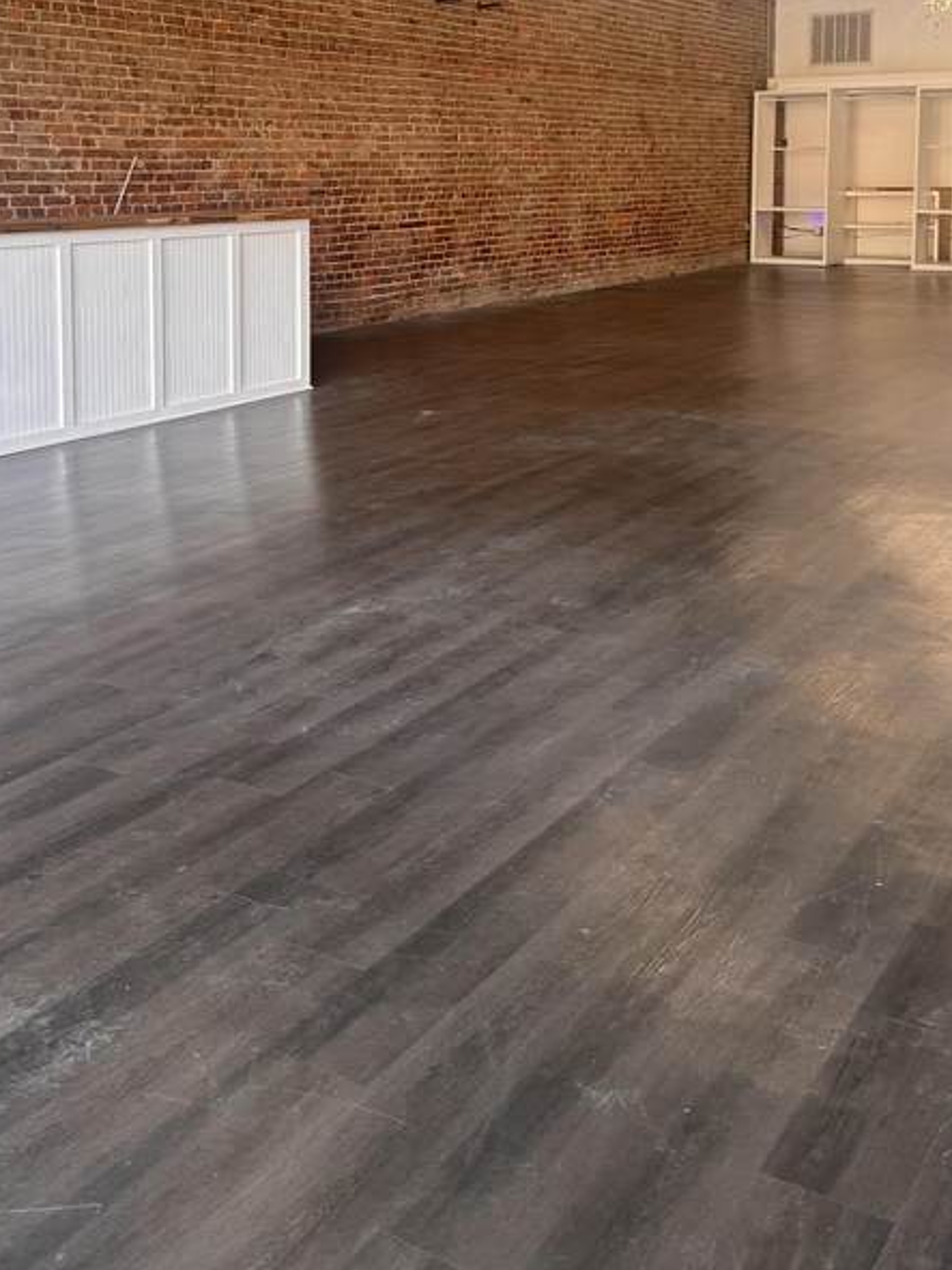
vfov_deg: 45.7
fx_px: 1431
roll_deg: +0.4
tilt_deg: -4.8
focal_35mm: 39
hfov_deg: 36.8
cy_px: 273
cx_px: 475
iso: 100
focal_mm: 6.76
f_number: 1.78
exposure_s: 1/60
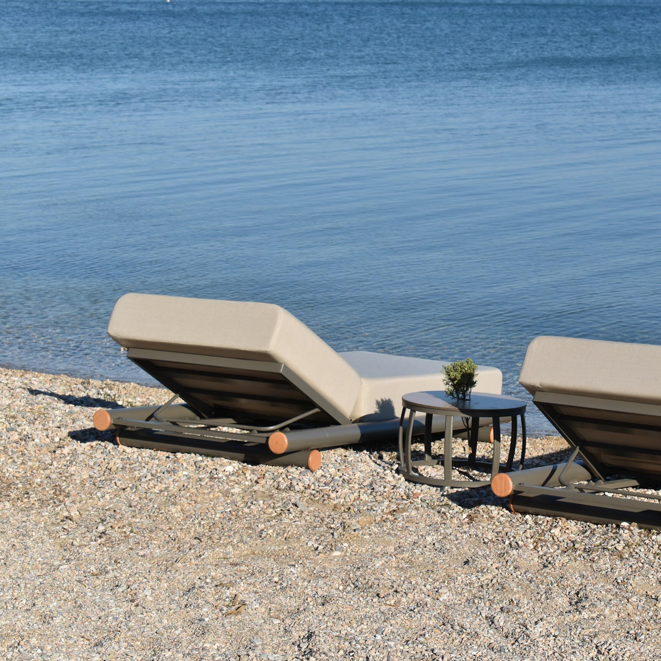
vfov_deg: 18.9
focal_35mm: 92
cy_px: 331
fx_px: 1988
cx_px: 480
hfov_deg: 18.8
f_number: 8
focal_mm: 48
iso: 100
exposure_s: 1/400
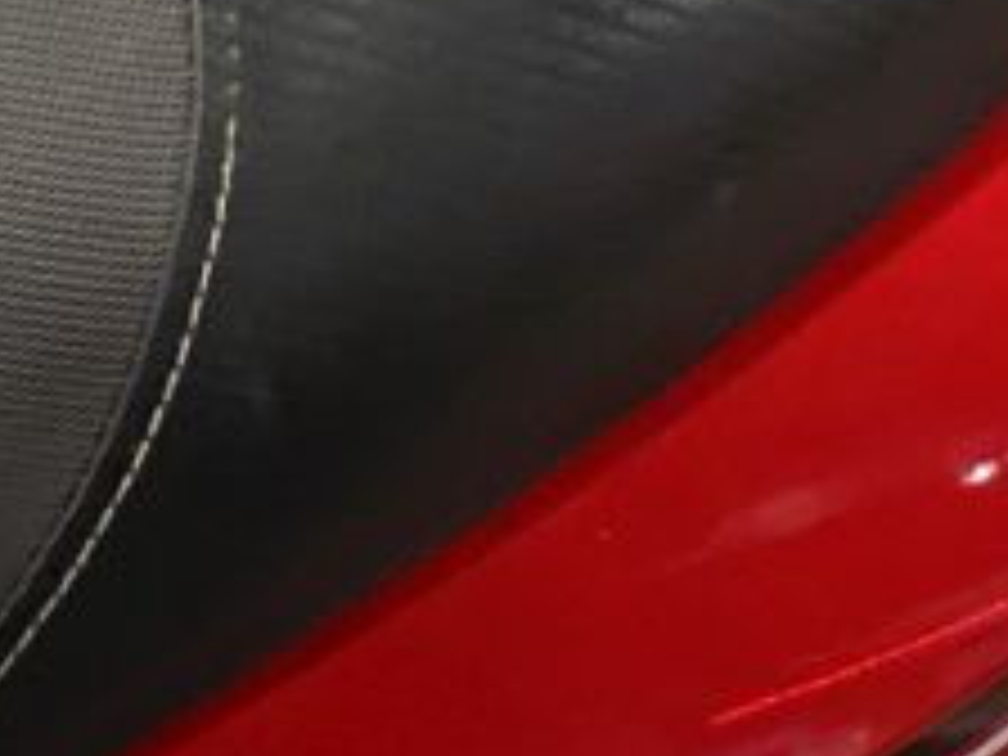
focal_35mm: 123
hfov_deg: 16.0
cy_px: -7
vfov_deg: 11.9
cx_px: 279
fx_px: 3582
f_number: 1.8
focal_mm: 4.25
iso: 320
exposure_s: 1/33
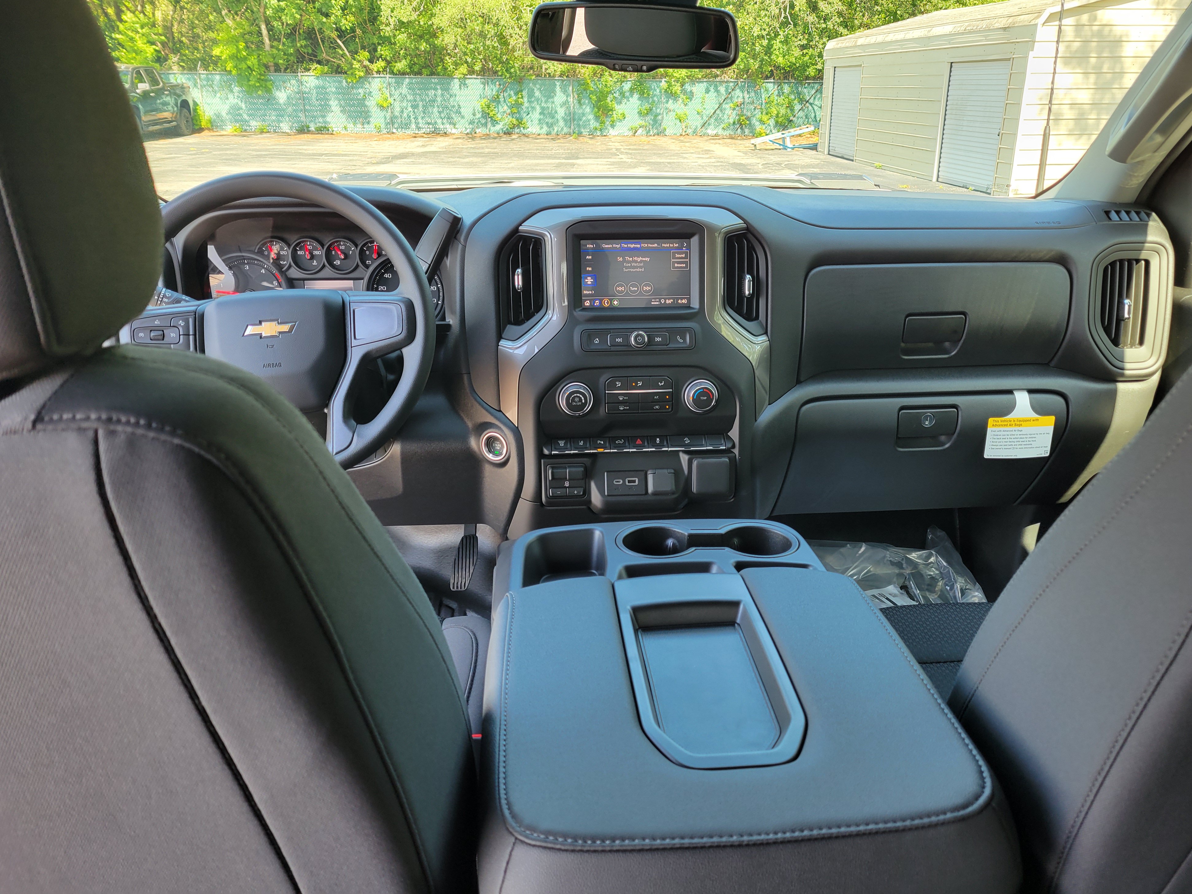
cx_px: 609
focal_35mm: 27
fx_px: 930
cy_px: 430
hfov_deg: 65.3
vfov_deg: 51.3
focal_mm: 5.4
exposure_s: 1/100
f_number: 1.8
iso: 64
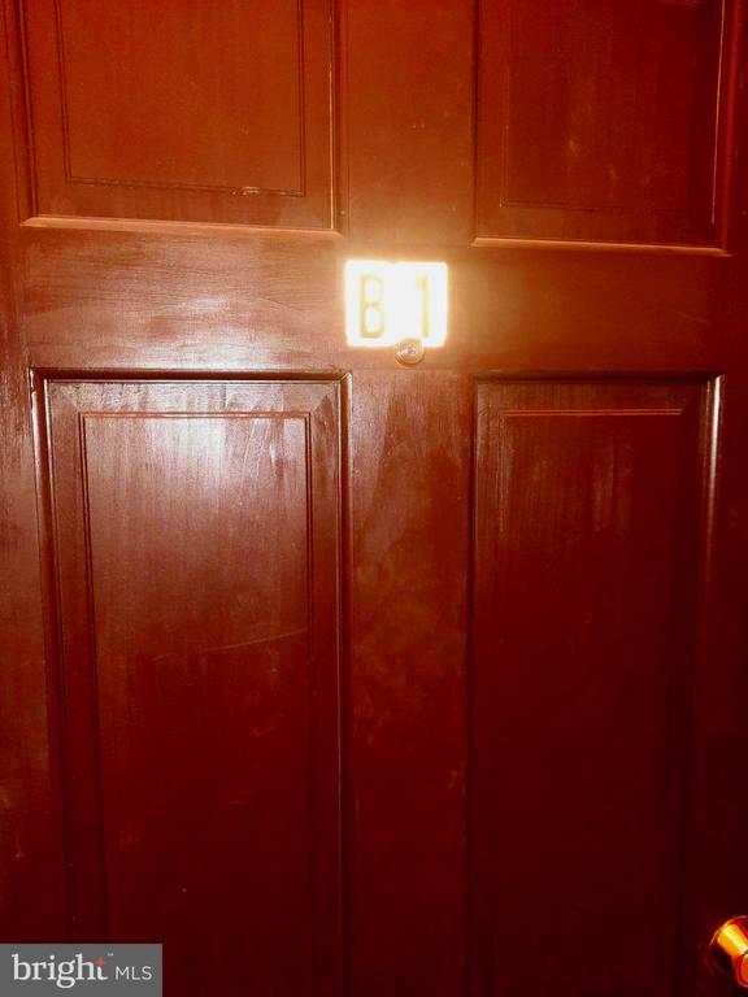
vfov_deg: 69.4
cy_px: 498
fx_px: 720
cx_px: 374
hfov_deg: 54.9
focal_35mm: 25
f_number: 2
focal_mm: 4.6
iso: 800
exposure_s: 1/20
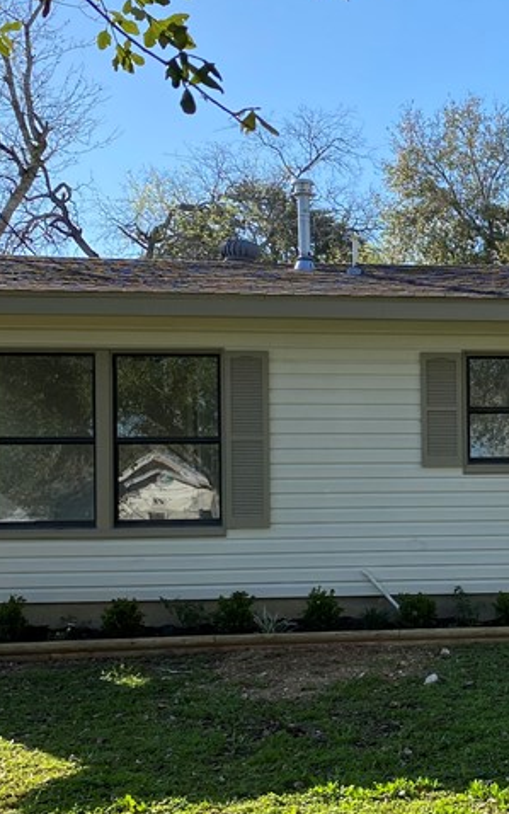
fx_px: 1309
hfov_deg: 20.8
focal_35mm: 59
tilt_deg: +0.9
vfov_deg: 34.4
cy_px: 492
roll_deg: +0.3
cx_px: 580
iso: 32
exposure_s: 1/1429
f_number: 1.8
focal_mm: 4.25
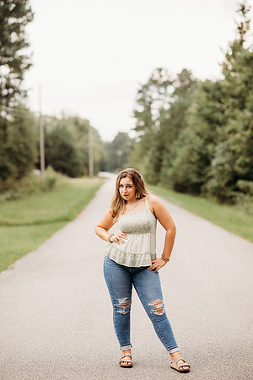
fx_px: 896
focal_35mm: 85
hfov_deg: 16.1
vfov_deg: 23.9
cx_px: 126
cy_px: 190
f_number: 2.2
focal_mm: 85
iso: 250
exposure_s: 1/250
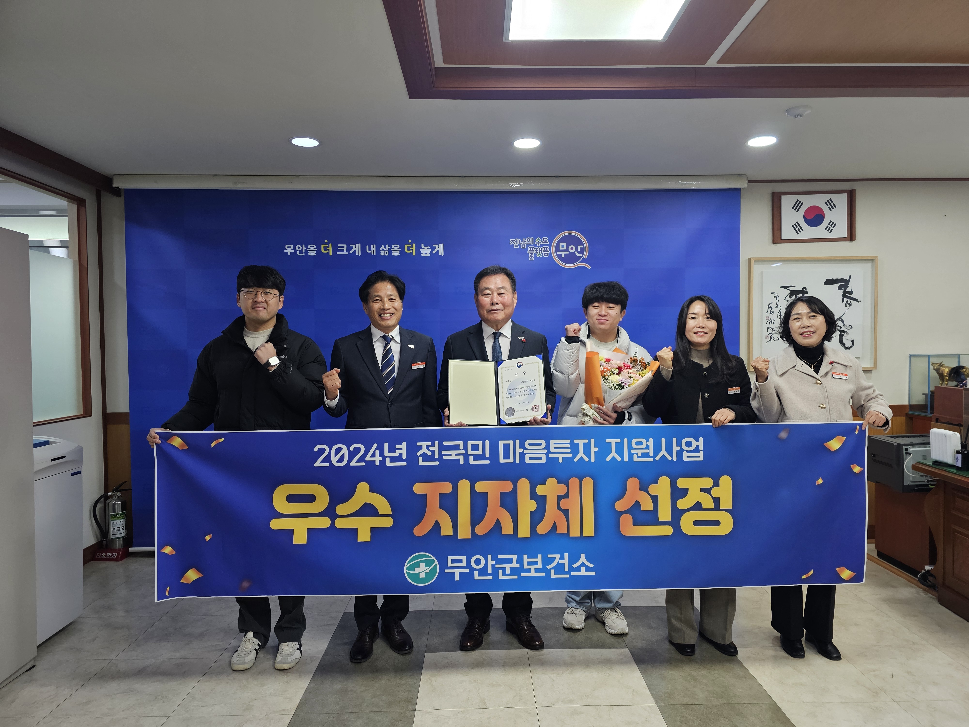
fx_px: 644
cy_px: 364
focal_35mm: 23
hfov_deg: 73.9
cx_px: 484
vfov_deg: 58.9
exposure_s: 1/120
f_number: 1.7
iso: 125
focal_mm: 6.3
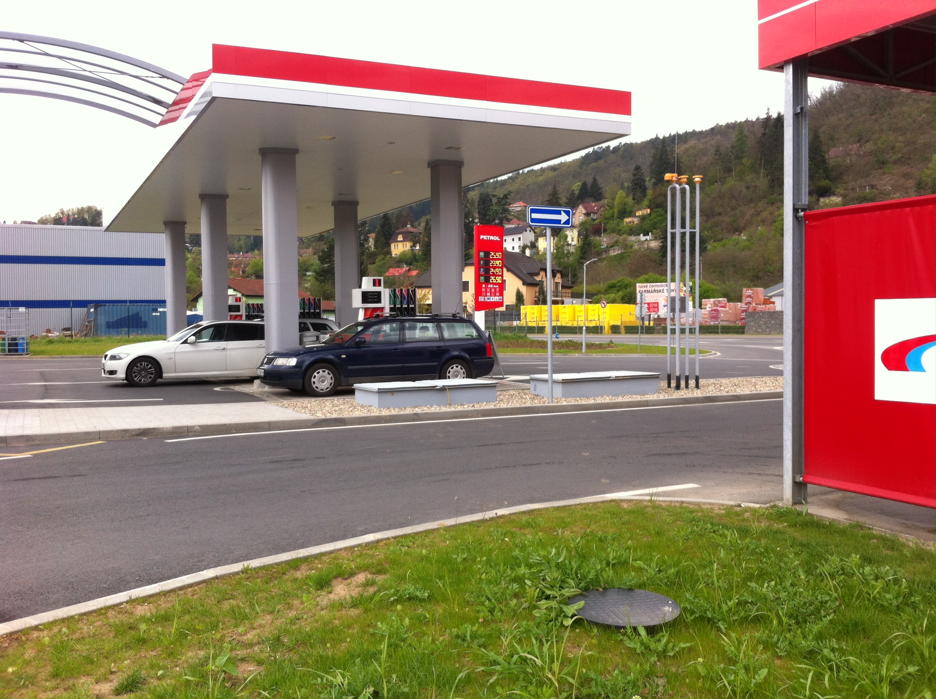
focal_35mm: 35
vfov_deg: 40.6
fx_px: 945
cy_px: 350
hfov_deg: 52.7
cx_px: 468
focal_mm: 3.85
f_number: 2.8
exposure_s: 1/169
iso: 80
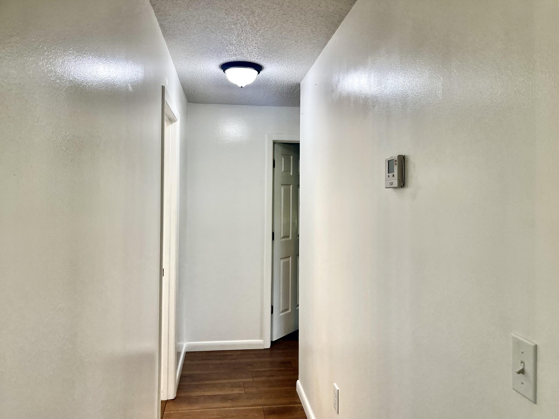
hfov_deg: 69.4
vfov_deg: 54.9
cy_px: 210
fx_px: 404
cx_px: 280
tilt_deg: -3.0
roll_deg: -0.9
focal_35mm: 25
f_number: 1.6
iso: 80
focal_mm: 5.1
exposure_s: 1/120
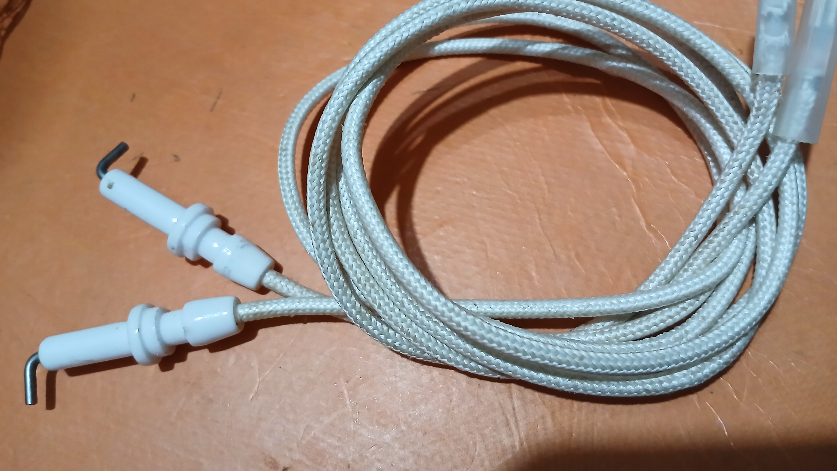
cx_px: 419
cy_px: 164
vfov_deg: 39.8
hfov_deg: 66.1
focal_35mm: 29
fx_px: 644
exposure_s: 1/25
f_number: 1.8
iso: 400
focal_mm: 3.98
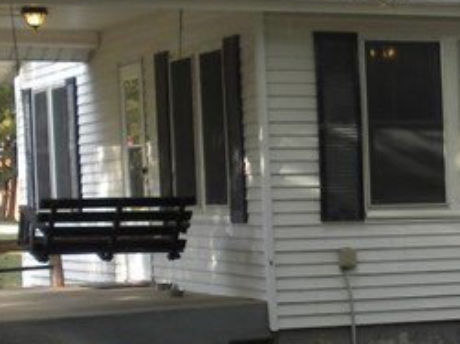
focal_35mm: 151
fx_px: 2006
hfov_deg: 12.5
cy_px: 298
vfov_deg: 9.8
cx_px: 662
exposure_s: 1/89
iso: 64
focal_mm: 6.6
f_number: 3.5
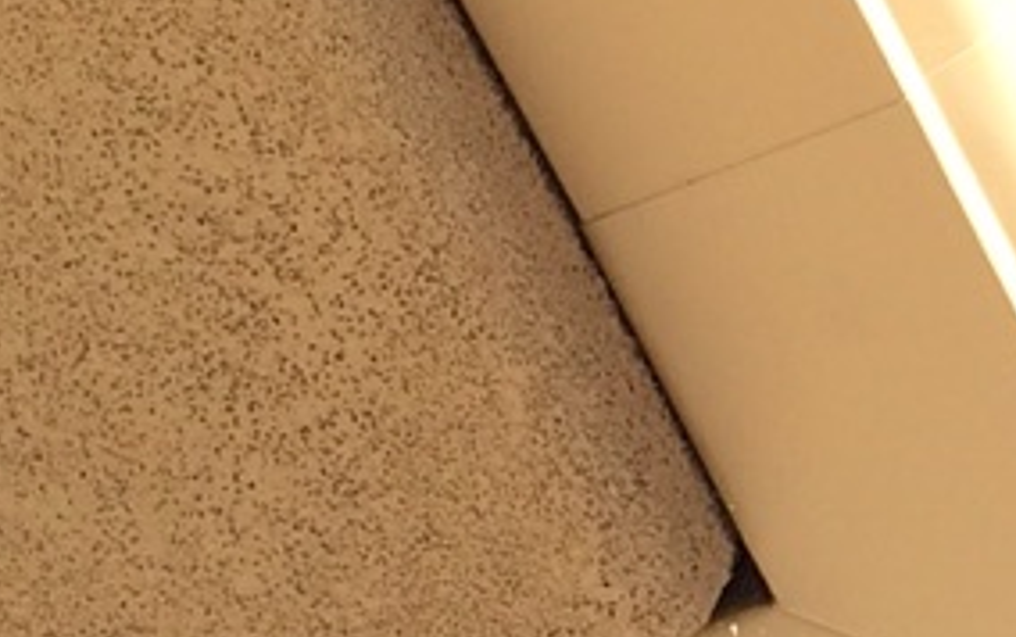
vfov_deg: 7.6
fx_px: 4794
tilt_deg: +68.6
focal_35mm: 173
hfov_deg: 11.8
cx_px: 1288
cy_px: 447
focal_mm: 4.15
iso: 32
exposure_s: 1/805
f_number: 2.2
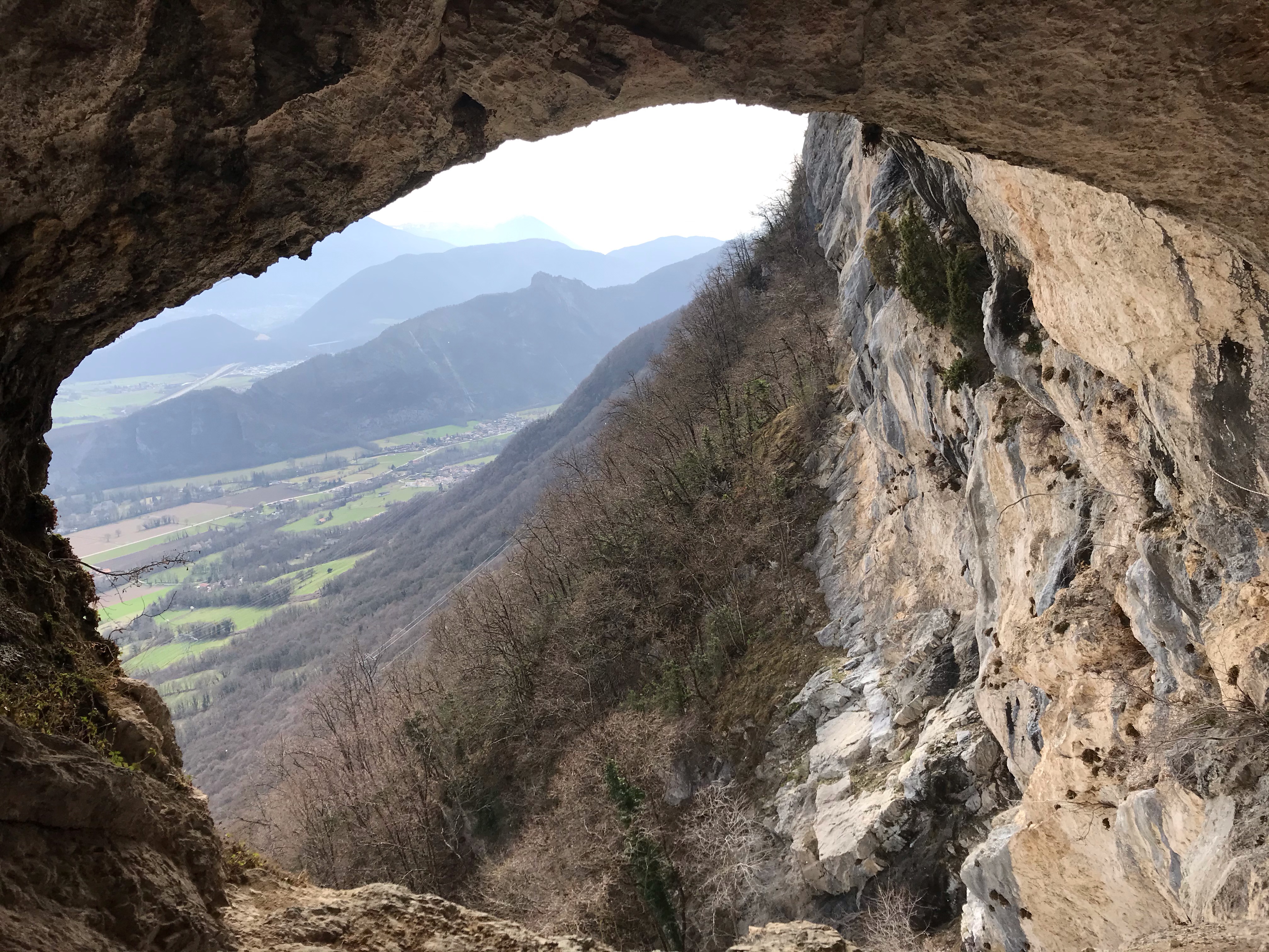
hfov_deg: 63.4
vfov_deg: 49.7
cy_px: 476
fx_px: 1026
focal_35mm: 28
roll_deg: +2.4
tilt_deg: -9.2
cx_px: 634
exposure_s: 1/1088
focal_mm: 3.99
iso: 20
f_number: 1.8
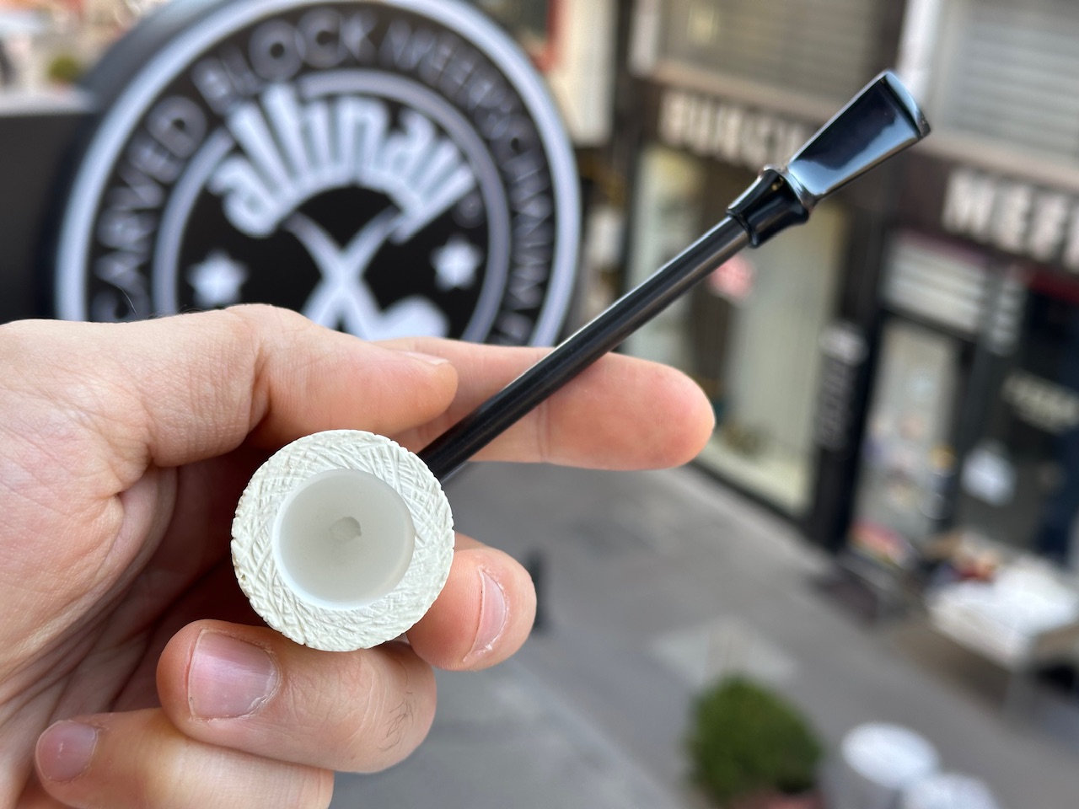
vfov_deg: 30.3
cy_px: 404
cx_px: 540
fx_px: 1496
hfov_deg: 39.7
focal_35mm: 48
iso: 50
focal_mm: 6.86
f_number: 1.78
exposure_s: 1/226
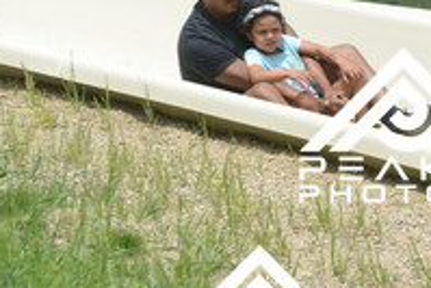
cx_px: 383
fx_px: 4696
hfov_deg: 5.2
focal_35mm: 392
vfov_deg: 3.5
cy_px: 112
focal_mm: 195
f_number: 6.3
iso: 200
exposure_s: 1/640
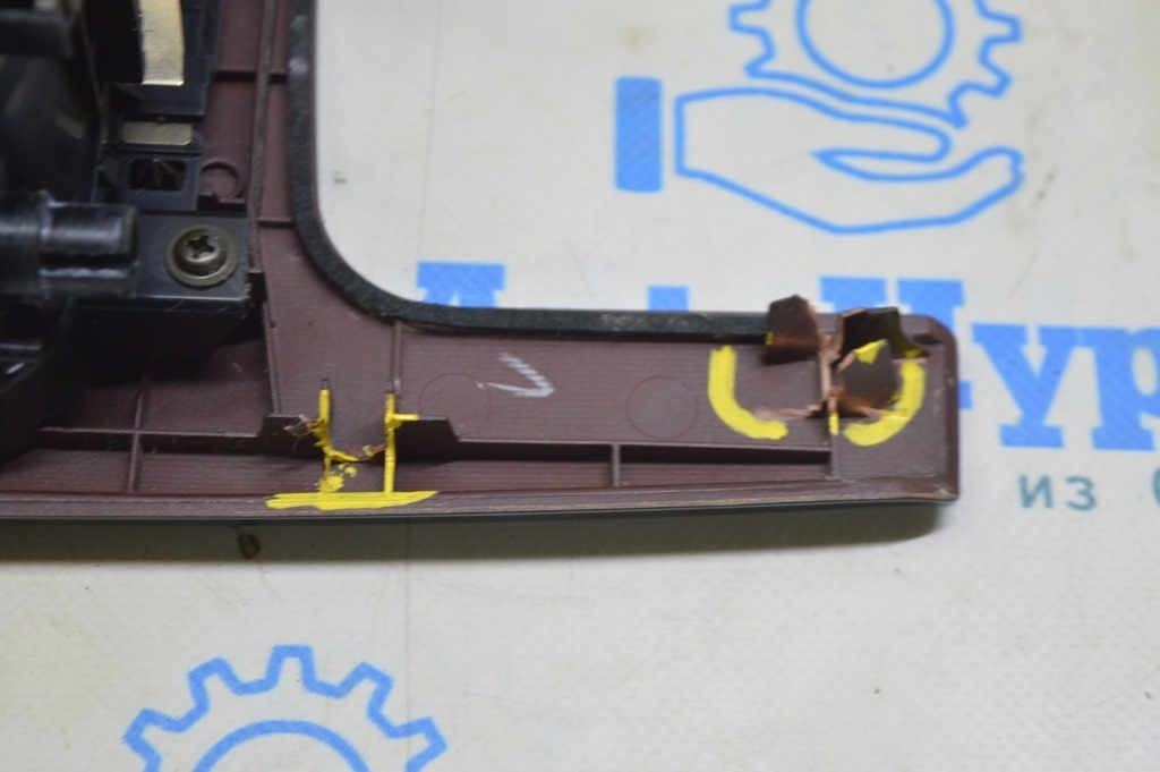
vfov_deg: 18.9
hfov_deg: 28.1
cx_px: 580
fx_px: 2318
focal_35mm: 72
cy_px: 386
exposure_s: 1/20
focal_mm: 48
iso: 400
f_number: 5.6
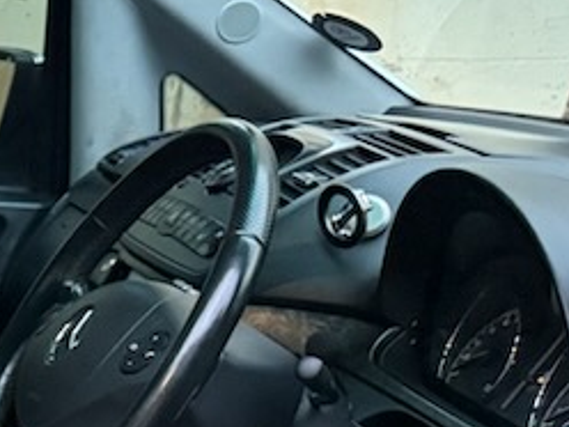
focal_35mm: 124
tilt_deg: -17.6
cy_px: 457
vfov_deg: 11.8
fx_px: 2038
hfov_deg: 12.6
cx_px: -771
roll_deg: +0.5
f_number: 1.78
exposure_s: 1/33
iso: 800
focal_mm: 6.76
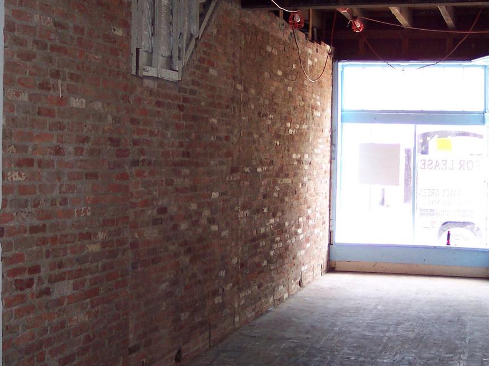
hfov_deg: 30.3
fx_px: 903
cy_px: 169
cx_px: 236
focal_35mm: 64
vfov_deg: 22.9
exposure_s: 1/30
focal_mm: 8
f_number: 2.8
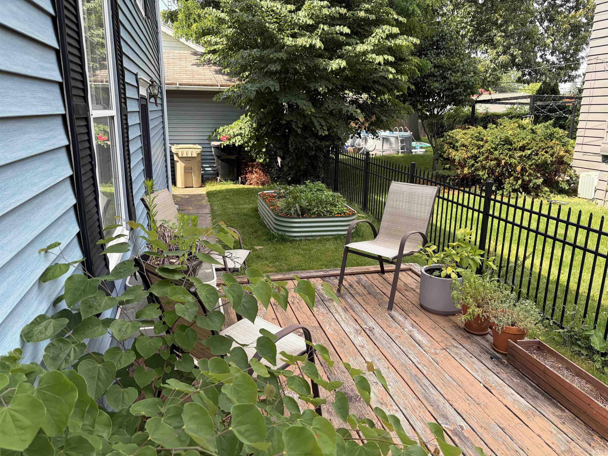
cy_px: 228
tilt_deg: -13.2
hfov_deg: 67.3
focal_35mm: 26
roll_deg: +0.6
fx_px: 457
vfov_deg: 53.1
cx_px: 304
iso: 50
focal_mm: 5.96
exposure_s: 1/482
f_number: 1.6
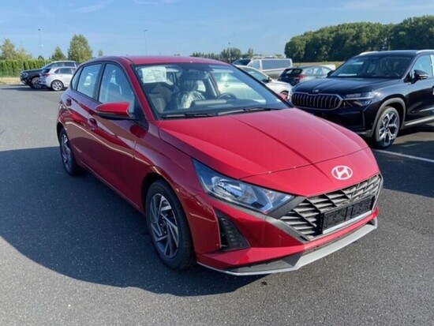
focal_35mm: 26
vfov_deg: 53.1
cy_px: 163
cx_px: 217
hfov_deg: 67.3
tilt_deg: -15.9
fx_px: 326
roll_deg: +0.1
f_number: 1.8
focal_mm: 4.25
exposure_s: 1/1206
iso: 32
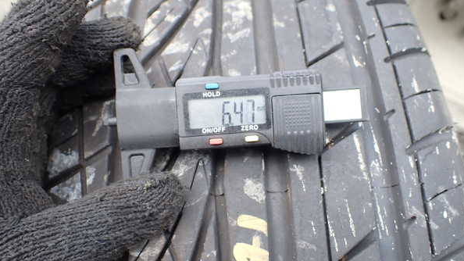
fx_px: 406
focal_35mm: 33
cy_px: 131
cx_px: 233
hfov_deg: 59.5
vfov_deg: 35.6
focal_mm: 5.4
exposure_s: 1/200
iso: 100
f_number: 2.3
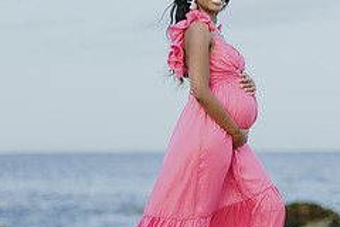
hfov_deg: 14.2
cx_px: 219
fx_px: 1360
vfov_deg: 9.5
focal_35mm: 144
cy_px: 147
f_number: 1.4
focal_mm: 58
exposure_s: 1/1600
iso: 100
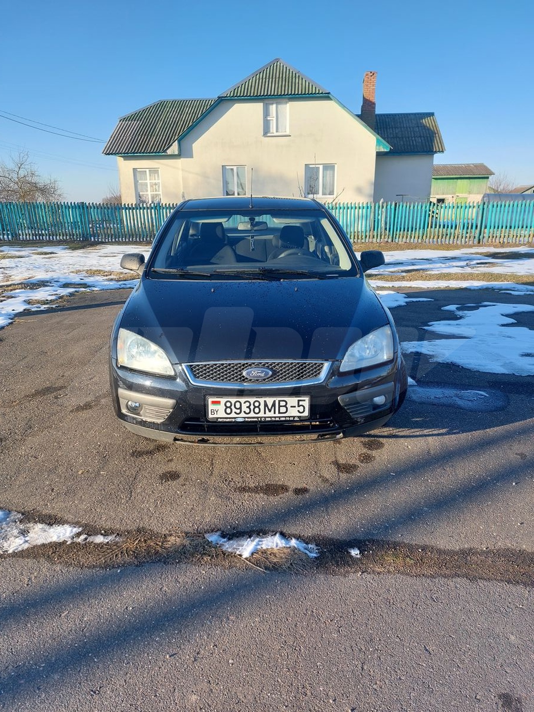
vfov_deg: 71.6
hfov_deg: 56.8
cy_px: 356
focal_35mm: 24
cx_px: 267
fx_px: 494
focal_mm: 5.23
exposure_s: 1/347
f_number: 1.8
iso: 25
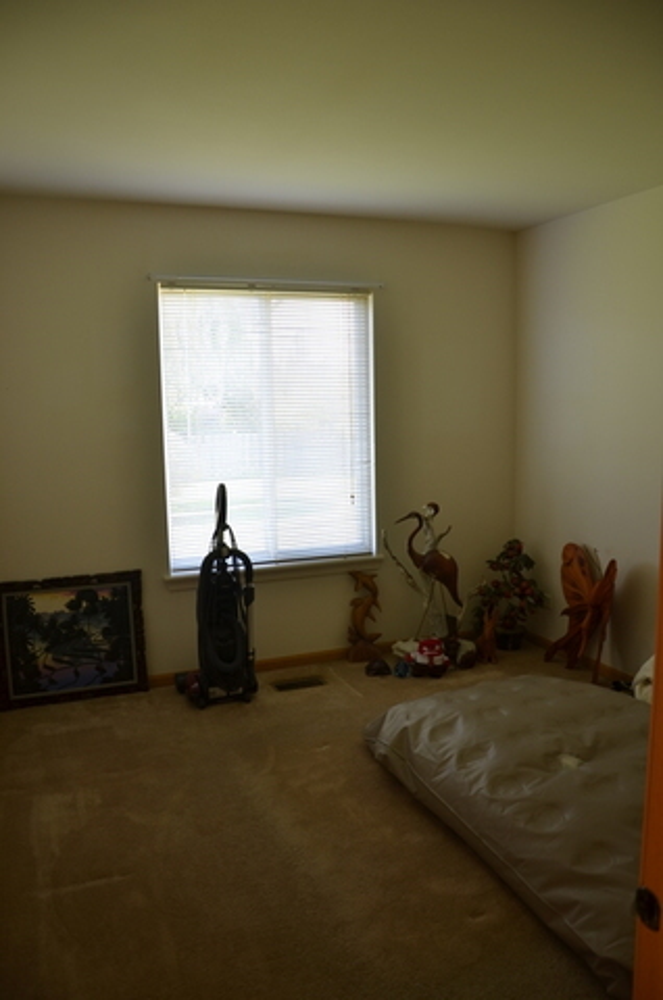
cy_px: 500
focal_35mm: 27
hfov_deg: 47.7
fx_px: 749
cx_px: 332
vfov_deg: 67.5
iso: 160
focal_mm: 18
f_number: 3.5
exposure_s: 1/25
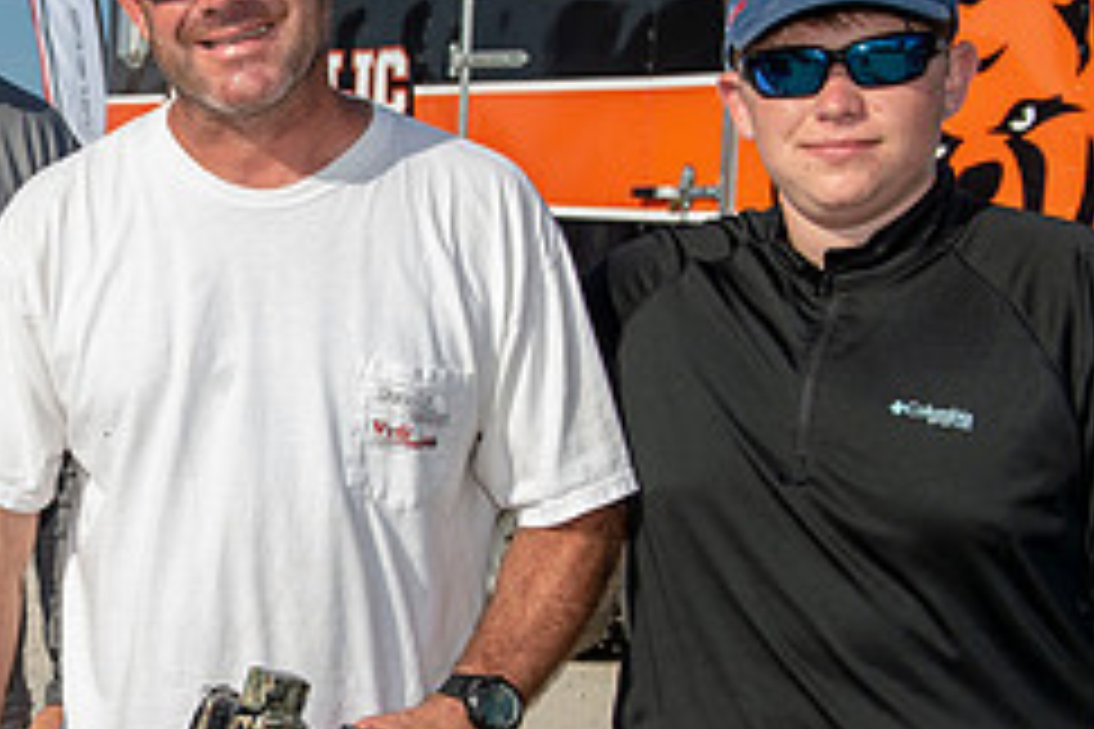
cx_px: -41
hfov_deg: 23.8
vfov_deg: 16.8
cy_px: 414
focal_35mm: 81
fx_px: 2461
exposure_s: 1/250
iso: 50
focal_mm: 34
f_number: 8
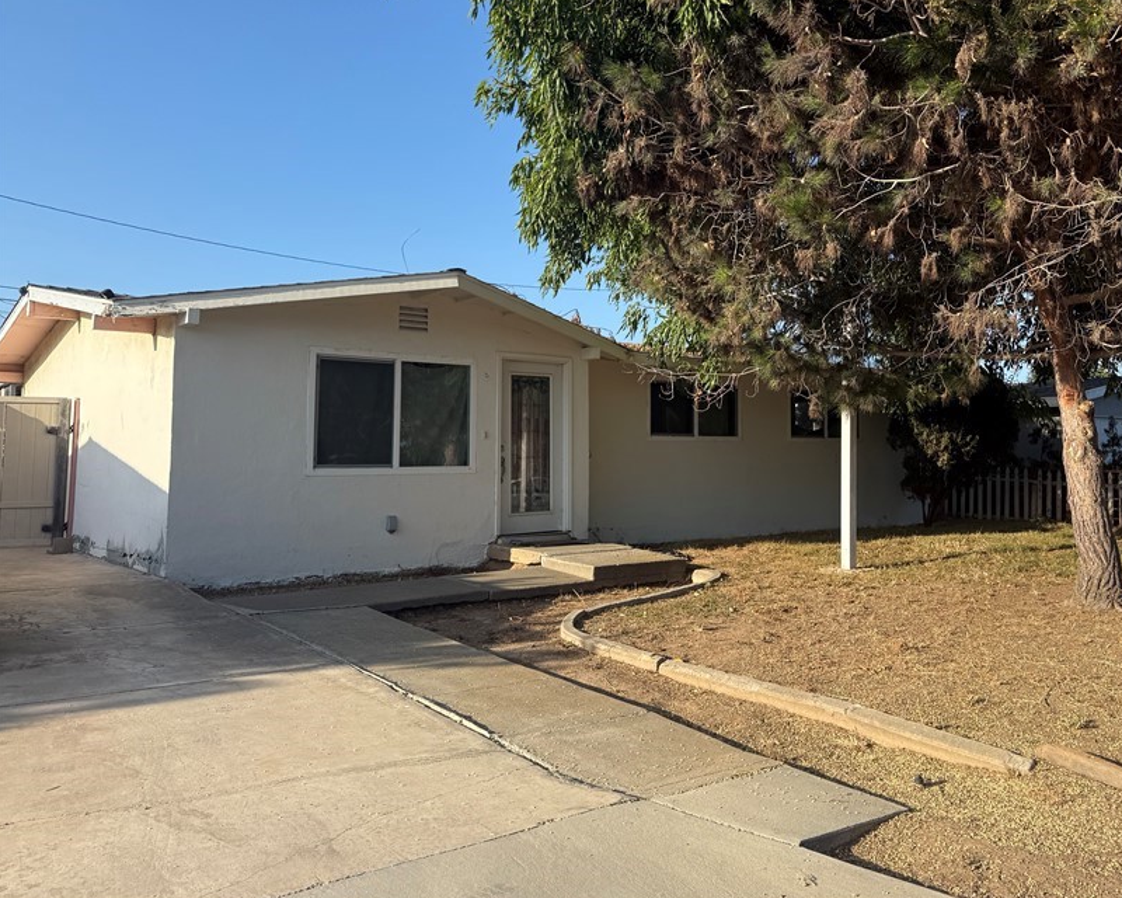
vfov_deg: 48.3
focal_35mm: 30
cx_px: 714
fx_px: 996
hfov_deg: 57.9
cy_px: 373
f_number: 1.78
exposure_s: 1/2445
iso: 80
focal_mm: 6.76
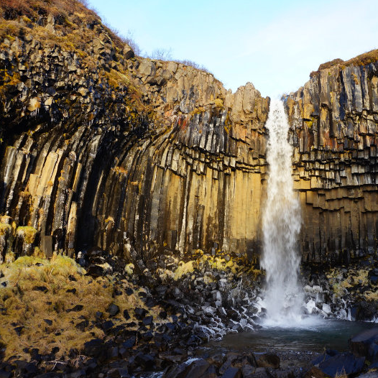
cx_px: 278
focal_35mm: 31
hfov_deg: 50.6
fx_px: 383
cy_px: 191
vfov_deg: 52.5
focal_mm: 16
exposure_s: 1/60
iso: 100
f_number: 4.5
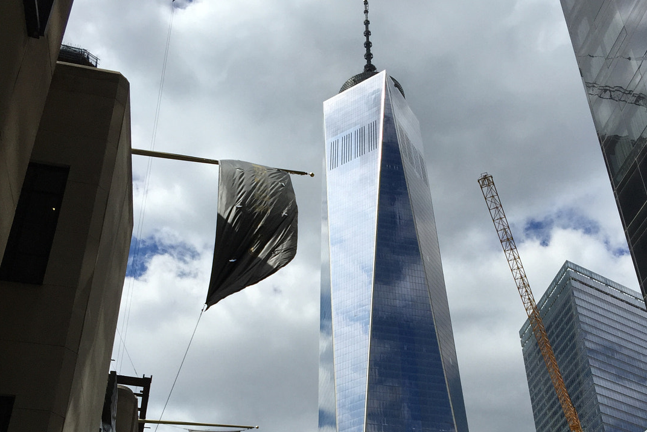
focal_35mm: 45
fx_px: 809
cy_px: 353
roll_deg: +0.2
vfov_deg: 29.1
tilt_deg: +38.3
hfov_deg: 43.5
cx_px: 360
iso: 32
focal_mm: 4.15
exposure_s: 1/4950
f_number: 2.2
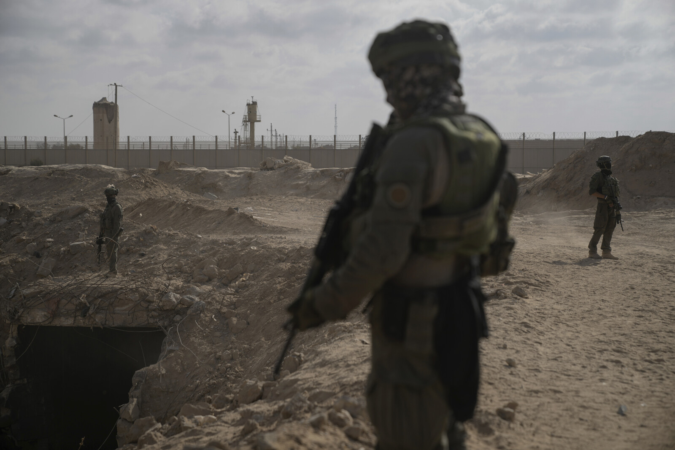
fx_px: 1313
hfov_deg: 28.8
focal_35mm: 70
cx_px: 338
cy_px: 225
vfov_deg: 19.5
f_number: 3.2
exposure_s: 1/3200
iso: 100
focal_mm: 70
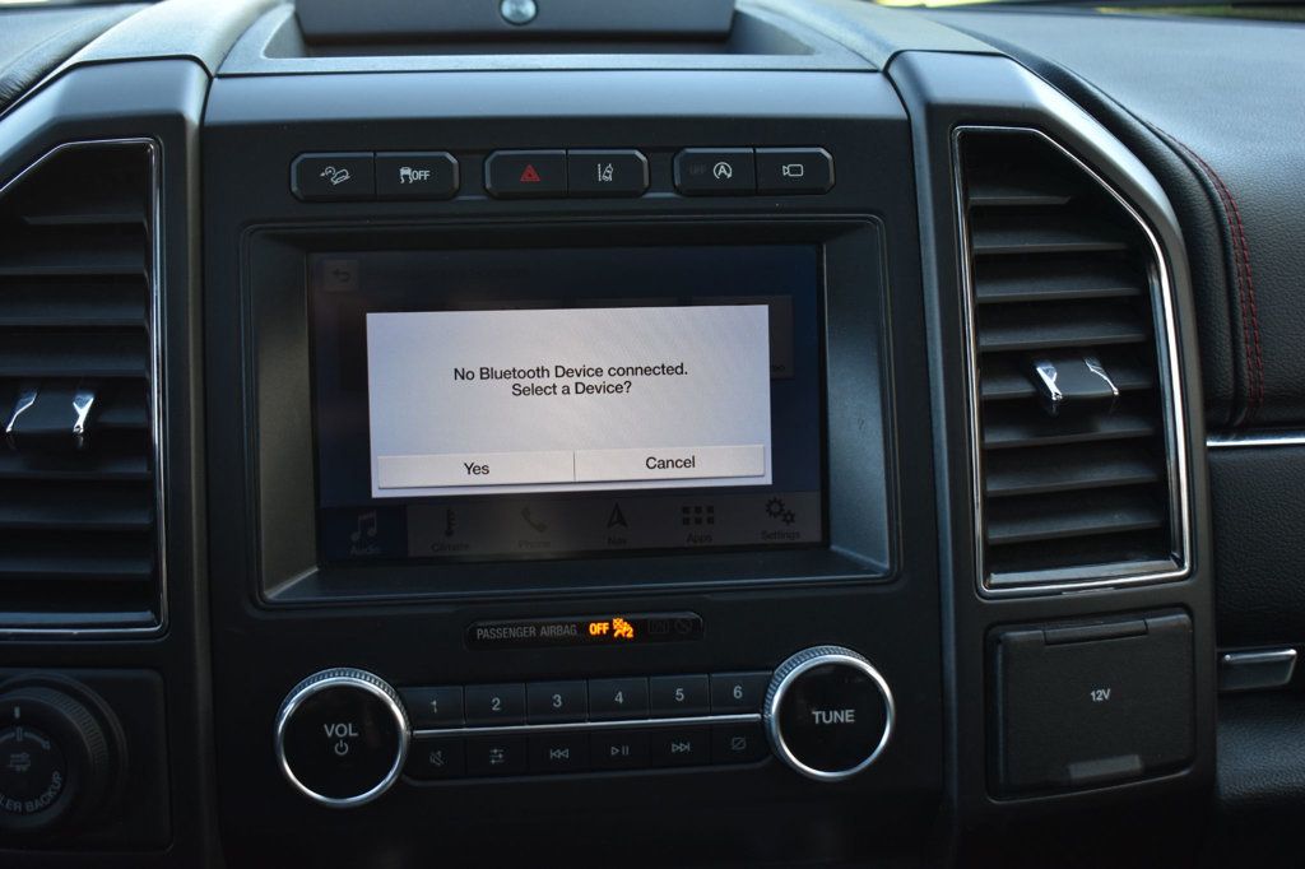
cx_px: 652
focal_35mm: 51
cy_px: 434
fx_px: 1848
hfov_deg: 38.9
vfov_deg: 26.5
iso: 400
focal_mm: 34
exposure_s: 1/100
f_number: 5
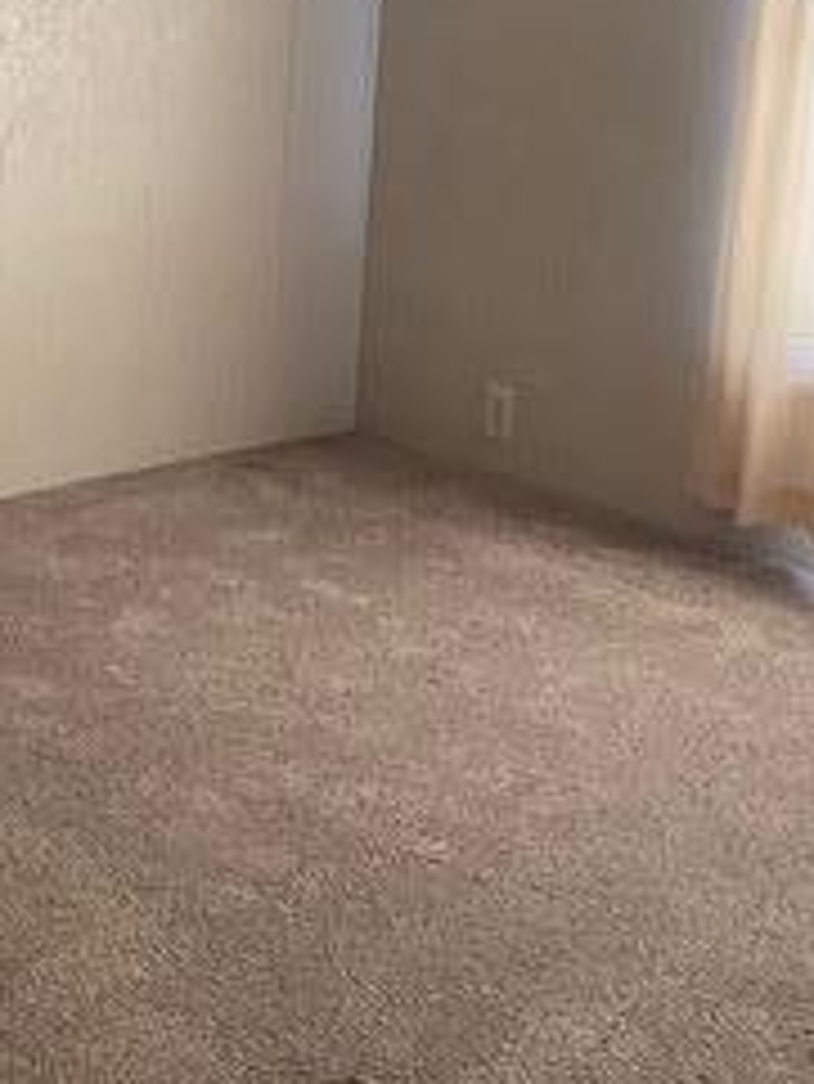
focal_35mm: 69
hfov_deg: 20.8
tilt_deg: -14.8
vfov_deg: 28.1
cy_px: 472
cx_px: 67
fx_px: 2161
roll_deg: -1.5
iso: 500
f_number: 1.8
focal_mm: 4.25
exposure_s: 1/53
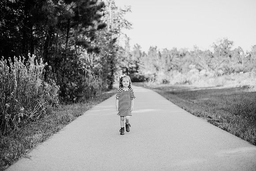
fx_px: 356
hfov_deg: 39.6
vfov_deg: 27.0
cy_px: 86
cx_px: 128
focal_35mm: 50
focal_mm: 50
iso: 200
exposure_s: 1/1000
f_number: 2
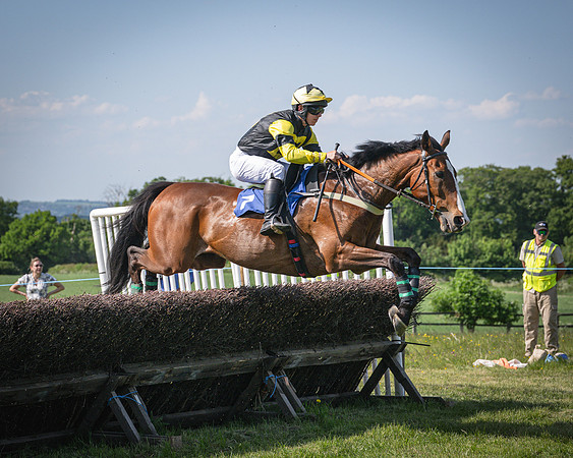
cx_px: 144
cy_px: 245
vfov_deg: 12.6
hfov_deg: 15.7
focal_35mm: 122
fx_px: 2069
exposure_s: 1/3200
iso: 400
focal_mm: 70
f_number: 4
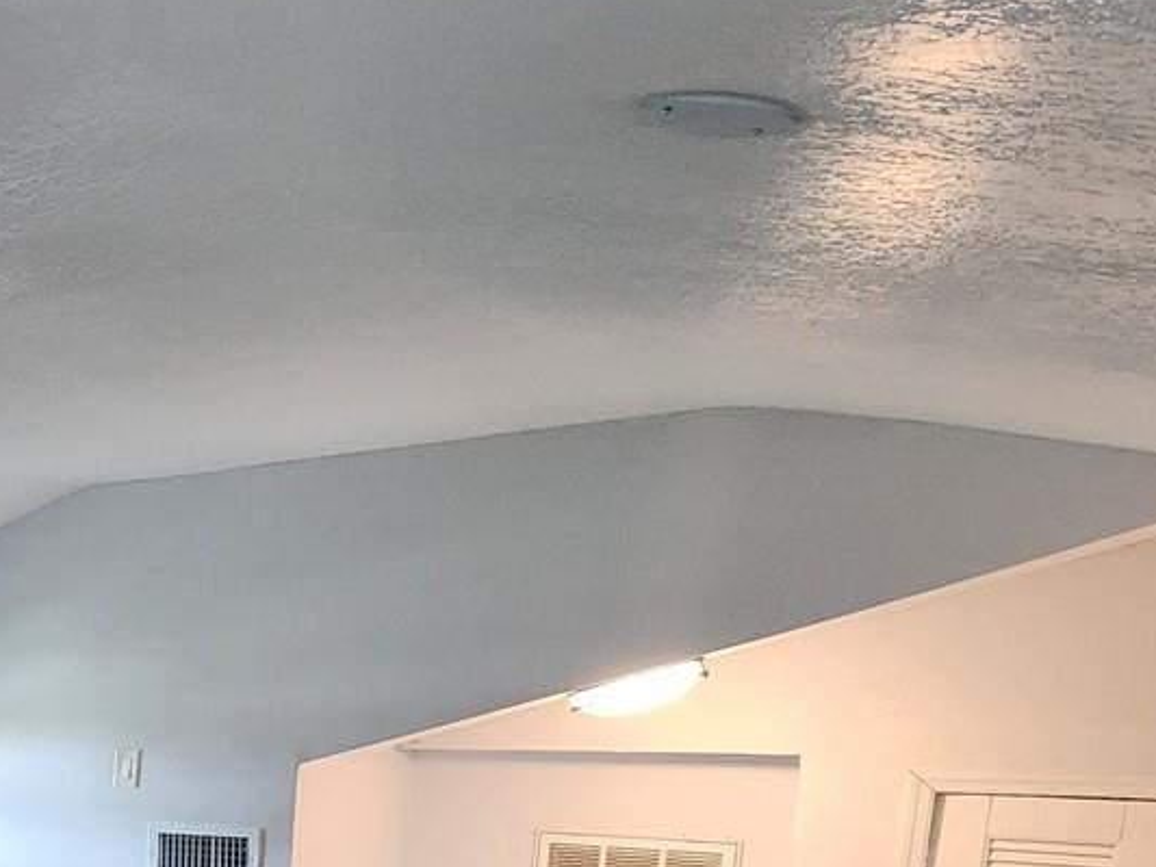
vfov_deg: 32.8
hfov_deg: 34.0
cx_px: -356
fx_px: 1303
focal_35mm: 39
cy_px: 926
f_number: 2.2
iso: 320
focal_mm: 2.2
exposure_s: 1/60
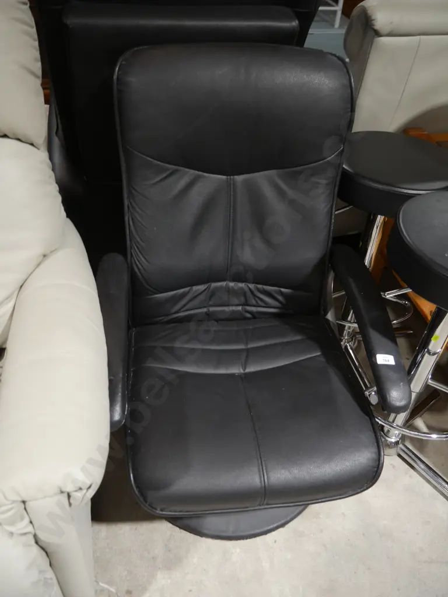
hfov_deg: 49.7
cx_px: 224
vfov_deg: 63.4
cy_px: 298
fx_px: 483
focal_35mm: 28
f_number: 3.5
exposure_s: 1/60
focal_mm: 14
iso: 500
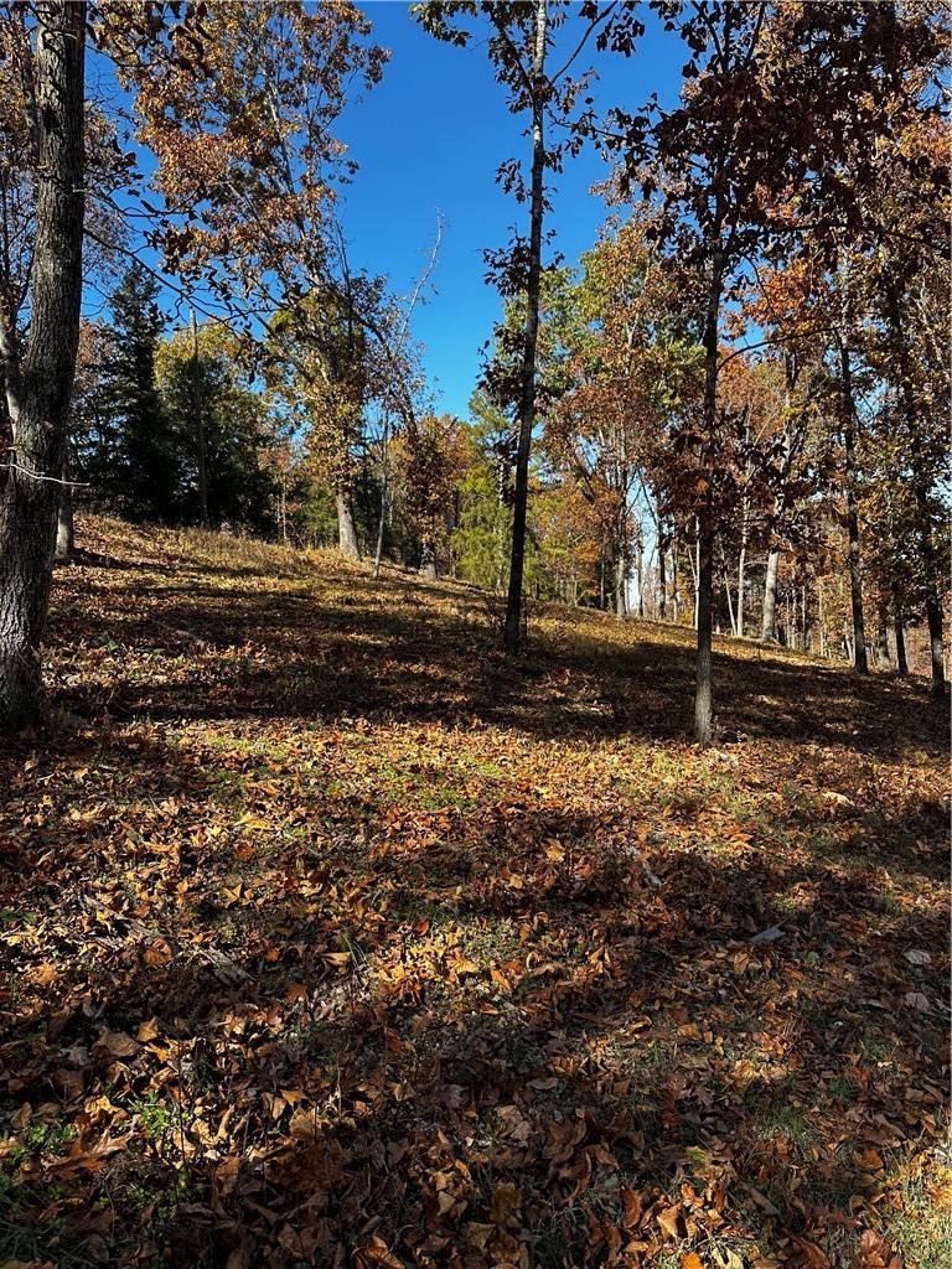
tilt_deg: -0.9
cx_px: 476
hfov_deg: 56.8
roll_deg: +2.6
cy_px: 634
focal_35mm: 24
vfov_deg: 71.6
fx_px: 880
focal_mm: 6.86
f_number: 1.78
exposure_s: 1/1272
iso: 80
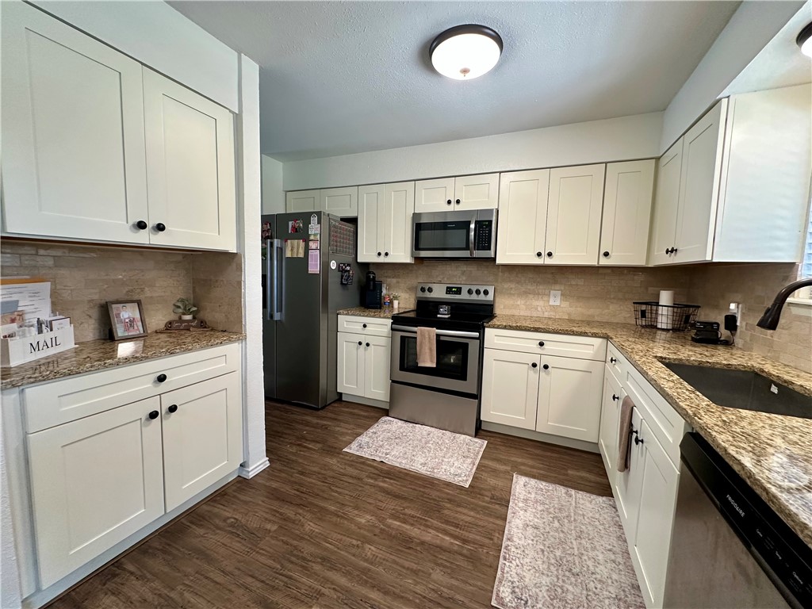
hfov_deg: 102.1
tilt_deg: -4.0
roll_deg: -1.7
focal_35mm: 14
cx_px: 406
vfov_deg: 85.7
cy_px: 304
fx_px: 328
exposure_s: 1/60
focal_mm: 2.22
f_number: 2.2
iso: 160
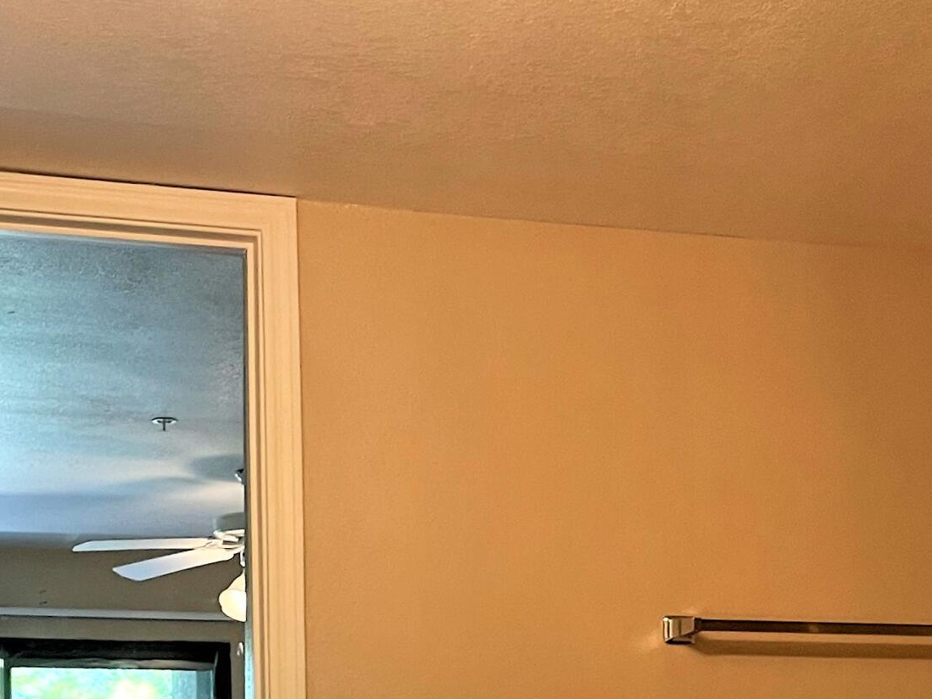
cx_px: 517
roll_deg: +3.4
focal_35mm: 71
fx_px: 1911
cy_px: 721
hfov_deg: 27.4
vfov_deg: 20.0
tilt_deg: +7.8
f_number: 1.6
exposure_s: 1/60
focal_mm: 4.2
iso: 125
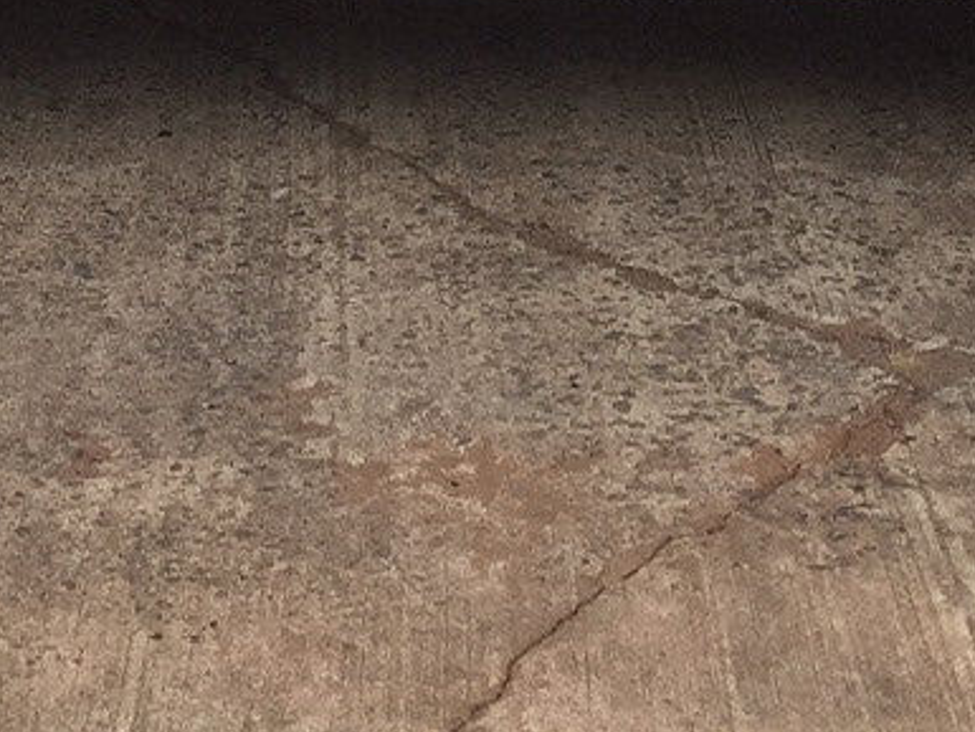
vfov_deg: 11.1
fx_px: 3466
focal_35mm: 123
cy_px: -653
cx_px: 215
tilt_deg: -11.6
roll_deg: +1.1
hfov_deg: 15.9
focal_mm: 4.15
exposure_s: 1/898
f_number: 2.2
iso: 32
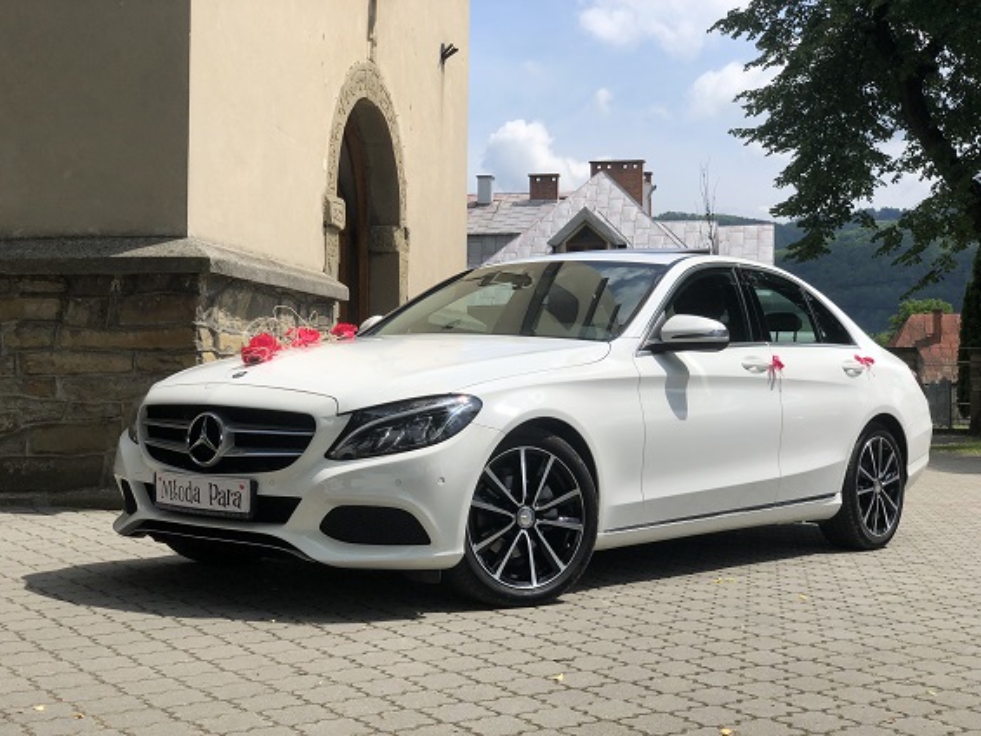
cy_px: 368
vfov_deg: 28.0
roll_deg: -0.5
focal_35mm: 52
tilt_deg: -0.1
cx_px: 490
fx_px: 1474
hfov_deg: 36.8
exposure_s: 1/1946
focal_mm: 6
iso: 16
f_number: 2.4
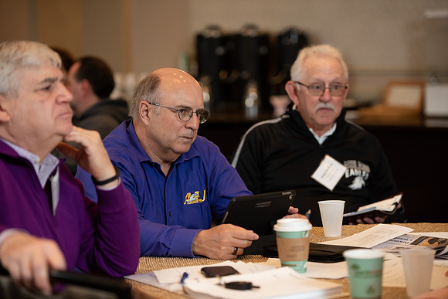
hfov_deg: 16.8
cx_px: 224
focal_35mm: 122
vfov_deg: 11.2
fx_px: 1519
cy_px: 150
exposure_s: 1/160
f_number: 3.2
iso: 1000
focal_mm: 122
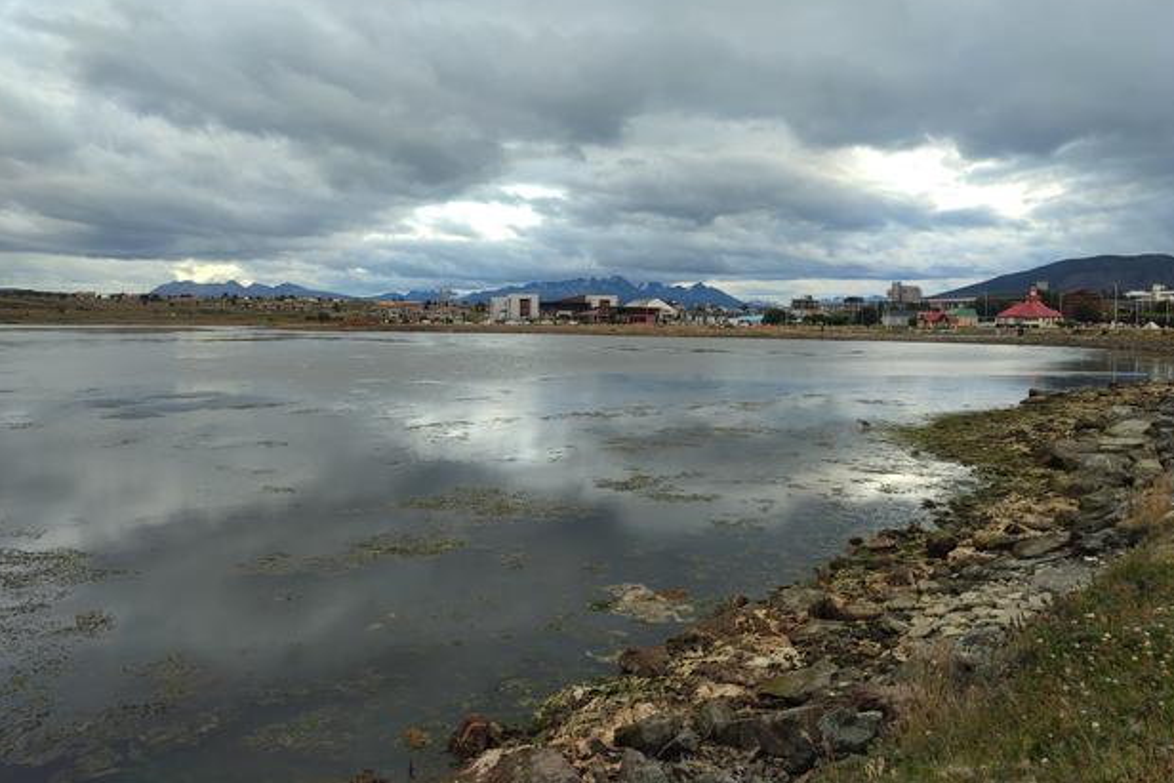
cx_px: 593
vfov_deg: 47.8
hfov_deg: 67.4
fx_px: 881
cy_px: 341
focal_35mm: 27
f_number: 1.9
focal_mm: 6.04
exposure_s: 1/100
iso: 77
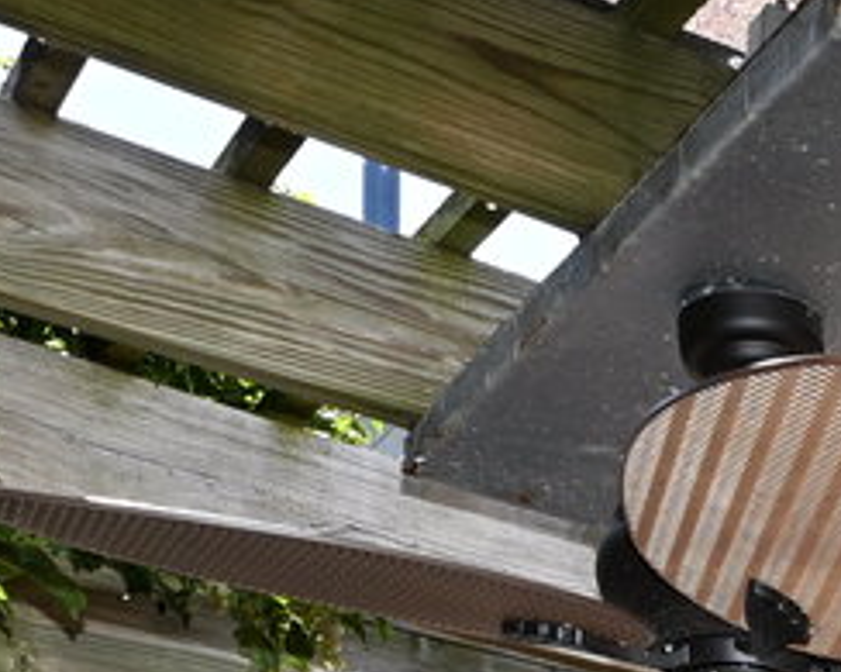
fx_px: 2787
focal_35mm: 112
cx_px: 1392
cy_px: 1764
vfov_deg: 10.9
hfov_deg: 15.4
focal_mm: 12
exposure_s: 1/160
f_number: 6.3
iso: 100
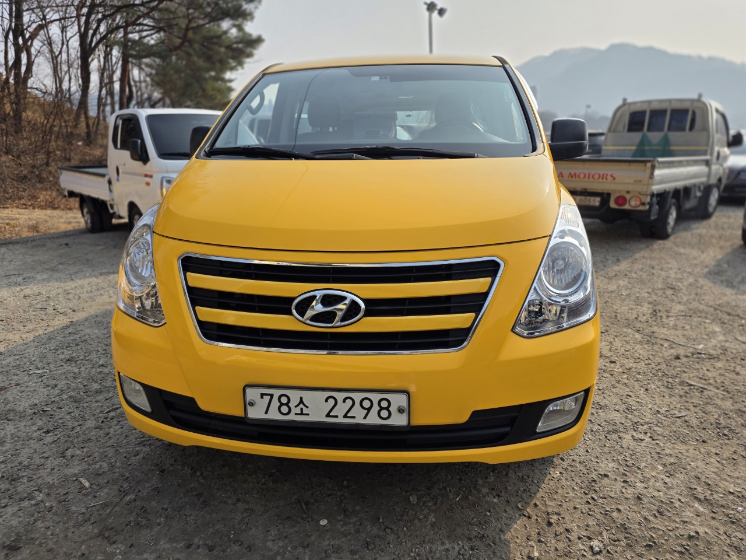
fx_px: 496
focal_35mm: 23
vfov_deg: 58.9
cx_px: 373
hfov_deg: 73.9
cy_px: 280
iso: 80
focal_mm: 6.25
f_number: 1.7
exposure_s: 1/7944
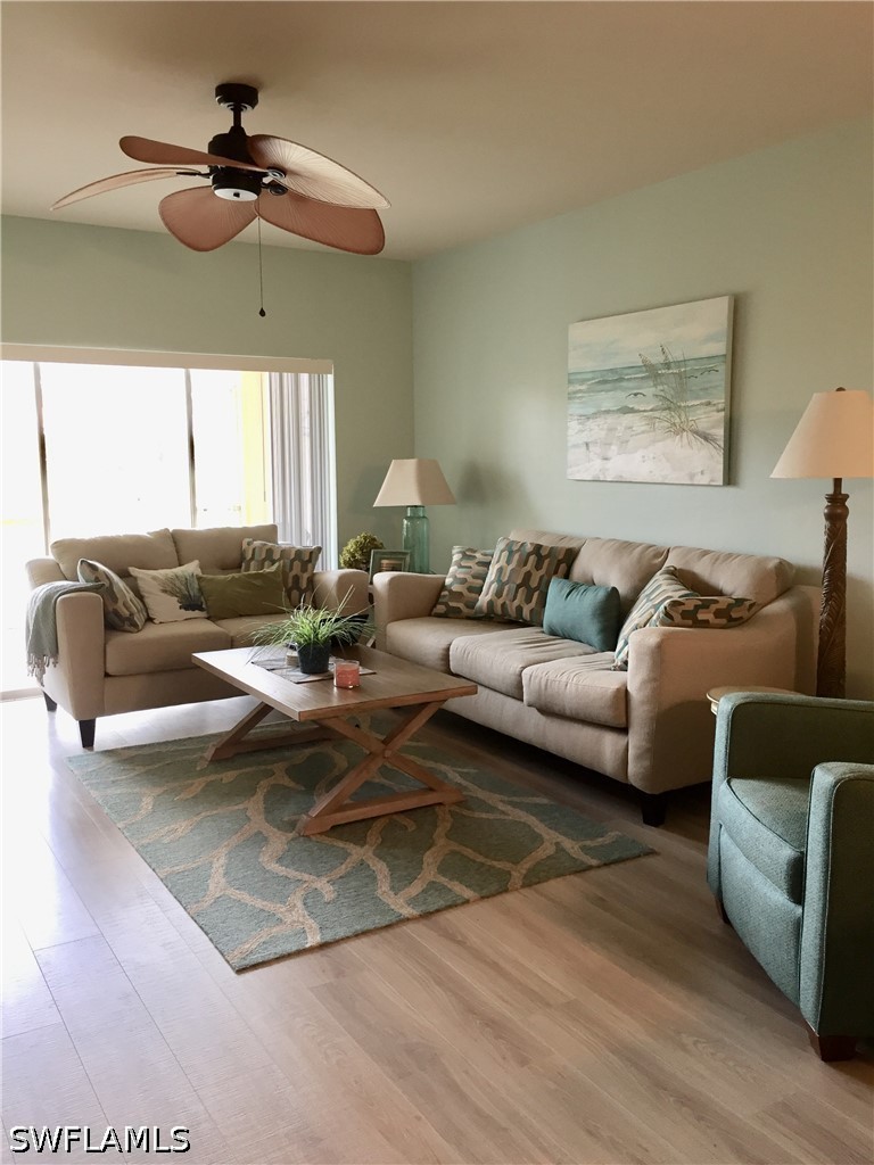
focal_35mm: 29
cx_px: 437
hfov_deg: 48.2
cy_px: 582
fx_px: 976
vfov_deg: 61.7
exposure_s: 1/30
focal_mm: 4.15
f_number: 2.2
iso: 64
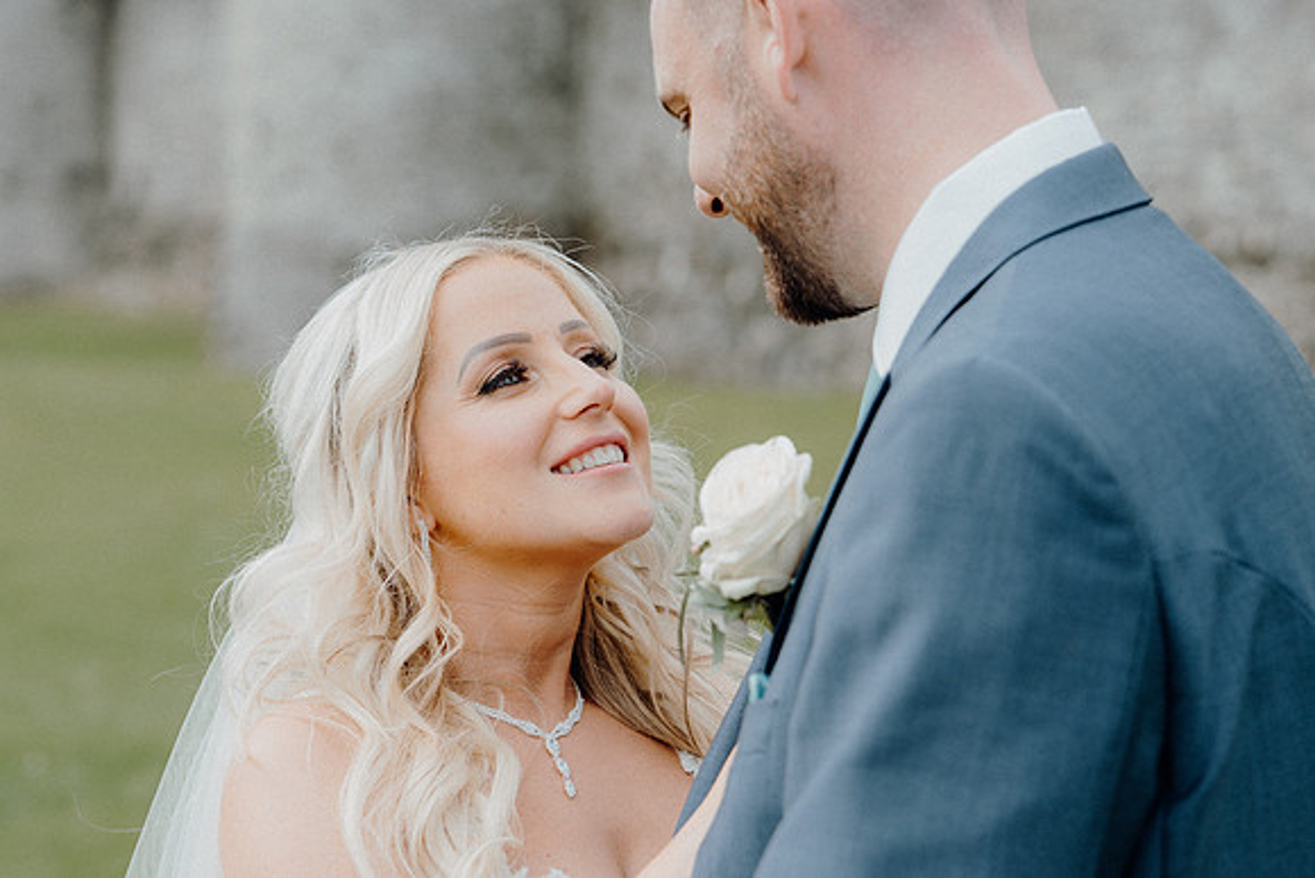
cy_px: 439
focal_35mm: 105
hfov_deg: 19.5
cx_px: 658
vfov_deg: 13.0
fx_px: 3836
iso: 125
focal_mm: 70
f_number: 3.5
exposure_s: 1/320
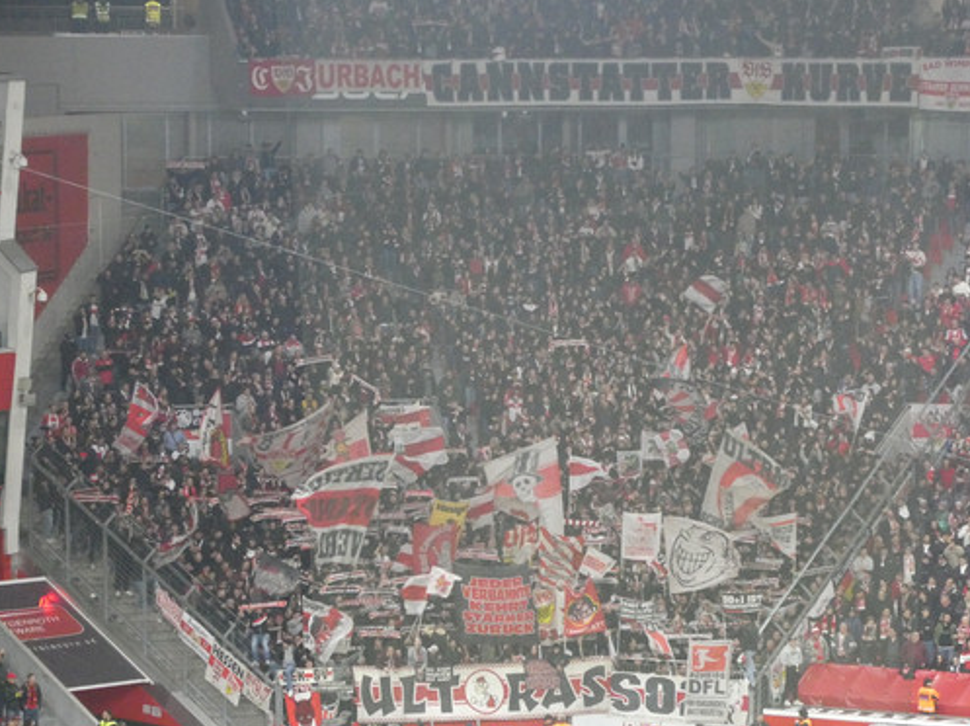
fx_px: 4872
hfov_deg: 11.4
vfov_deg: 8.5
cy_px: 422
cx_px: 502
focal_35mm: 174
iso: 1000
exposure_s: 1/80
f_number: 5.3
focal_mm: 24.2
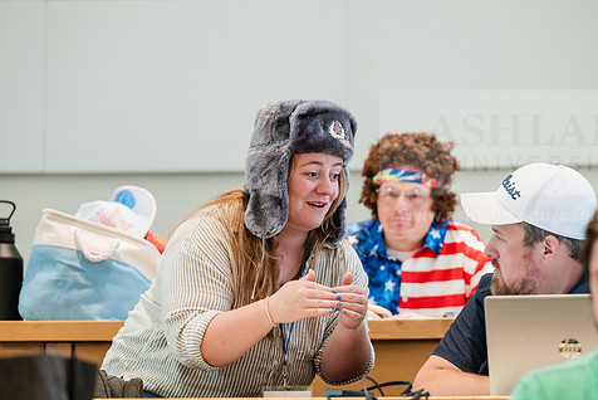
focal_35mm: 140
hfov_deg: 14.6
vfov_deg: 9.8
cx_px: 342
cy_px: 242
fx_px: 2327
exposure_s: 1/200
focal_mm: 115
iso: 3200
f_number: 3.2
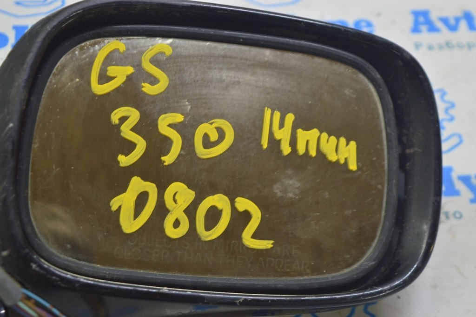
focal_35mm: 78
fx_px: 1030
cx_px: 238
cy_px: 158
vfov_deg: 17.5
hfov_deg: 26.0
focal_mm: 52
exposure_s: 1/20
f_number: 5.6
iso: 400
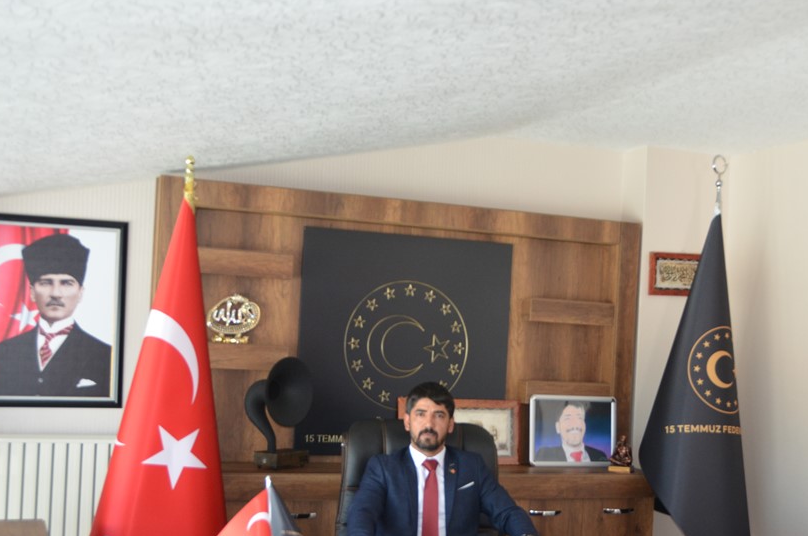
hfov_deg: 40.3
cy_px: 326
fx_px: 1098
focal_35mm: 49
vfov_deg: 27.4
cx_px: 473
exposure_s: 1/60
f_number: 3.8
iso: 720
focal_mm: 24
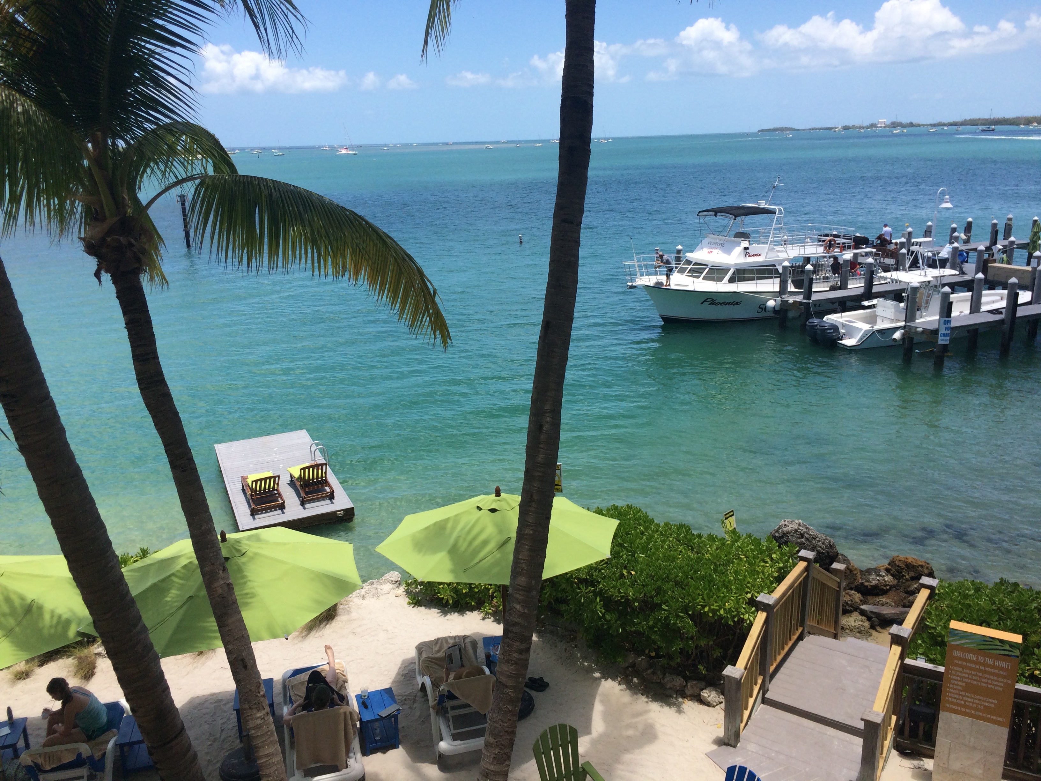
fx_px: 872
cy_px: 390
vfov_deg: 48.2
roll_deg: +1.9
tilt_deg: -17.4
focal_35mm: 29
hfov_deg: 61.7
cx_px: 520
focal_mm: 4.15
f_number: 2.2
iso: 32
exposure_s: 1/2283
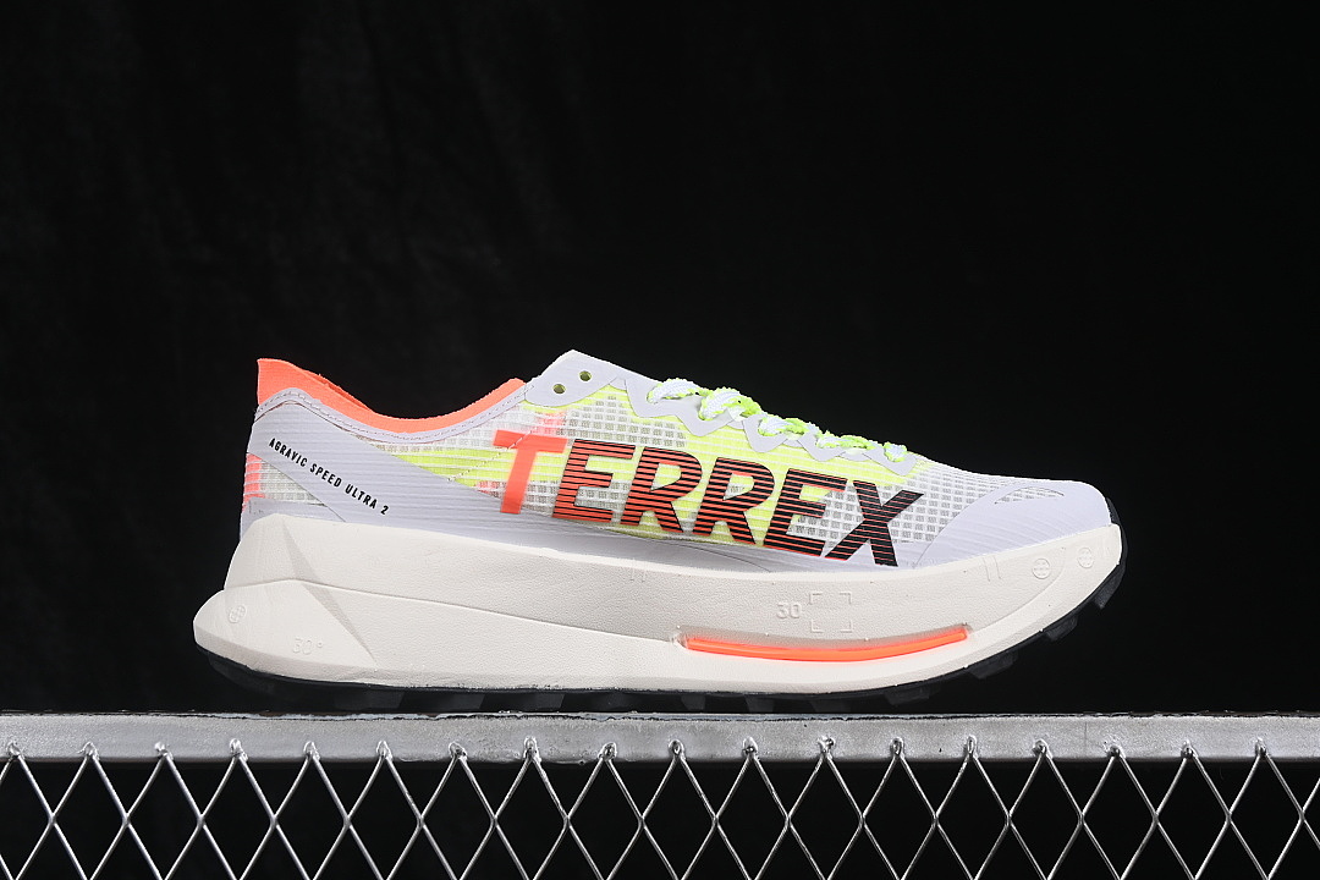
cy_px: 440
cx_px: 660
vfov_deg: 18.2
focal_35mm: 75
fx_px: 2750
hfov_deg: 27.0
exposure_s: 1/80
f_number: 8
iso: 160
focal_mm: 50
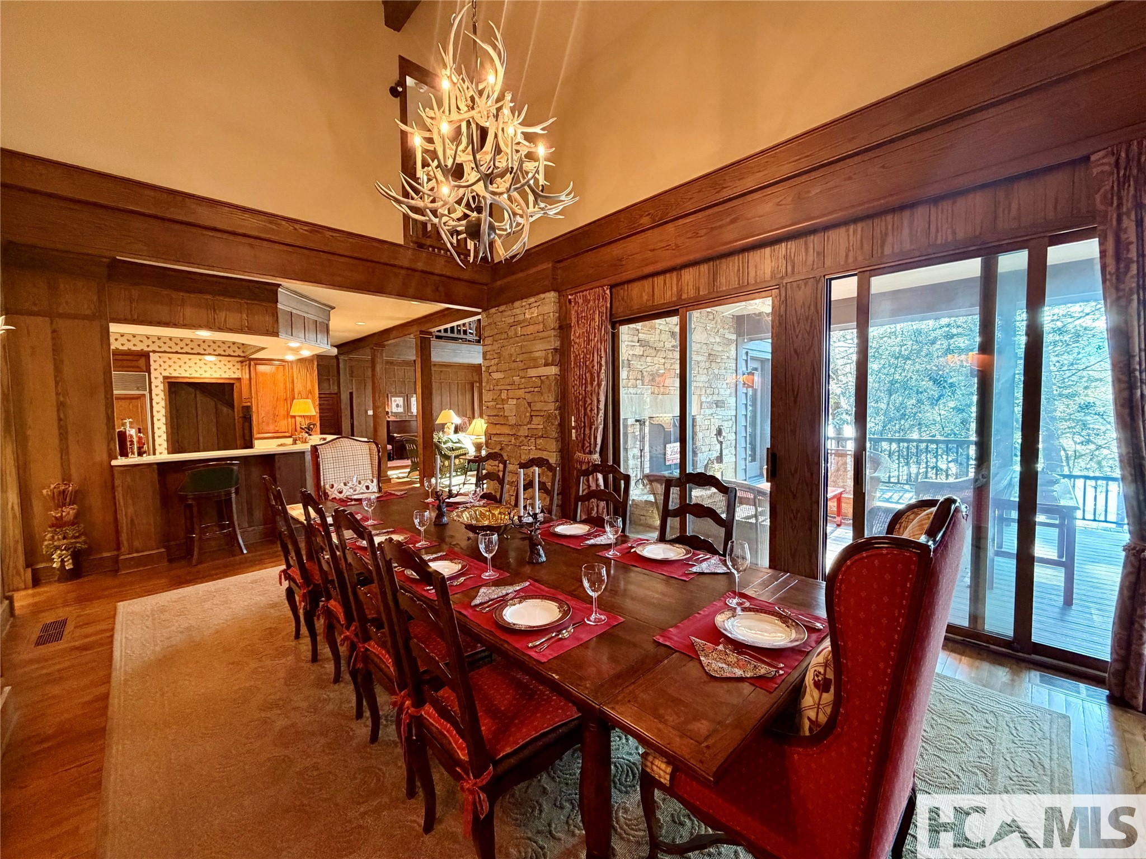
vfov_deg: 85.7
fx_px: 463
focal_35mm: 14
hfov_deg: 102.1
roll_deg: +0.6
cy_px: 430
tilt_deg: -3.0
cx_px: 573
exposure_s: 1/60
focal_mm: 2.22
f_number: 2.2
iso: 500
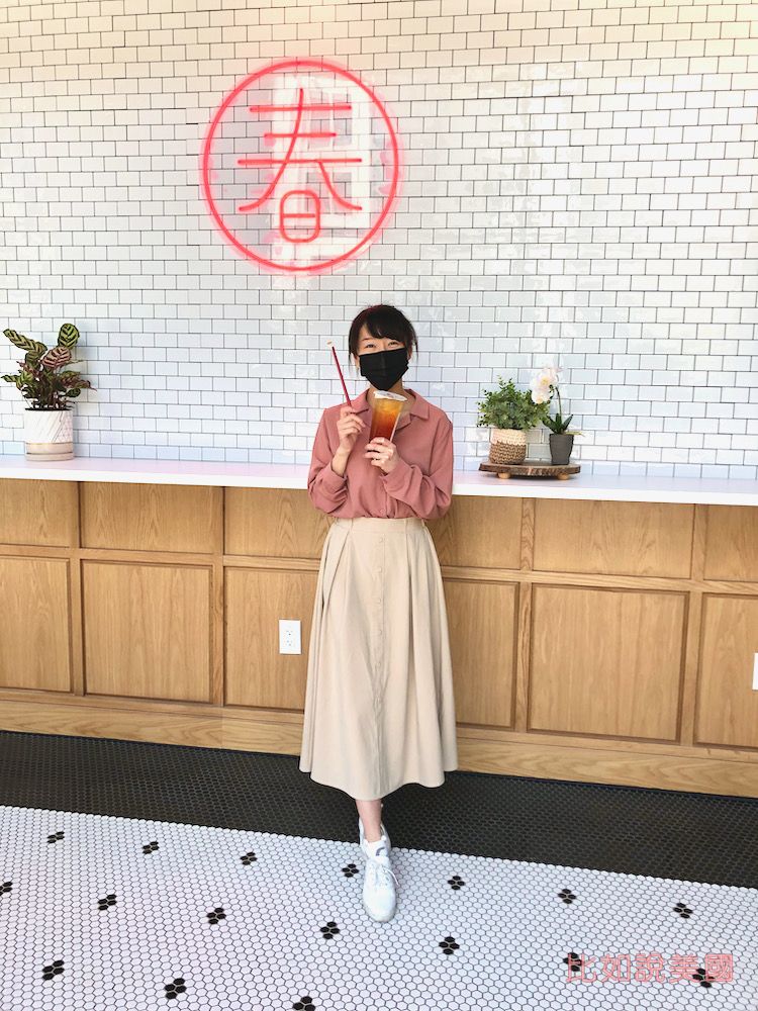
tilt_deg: -6.7
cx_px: 379
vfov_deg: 63.4
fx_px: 818
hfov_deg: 49.7
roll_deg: -1.3
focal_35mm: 28
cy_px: 506
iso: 32
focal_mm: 3.99
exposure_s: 1/120
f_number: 1.8
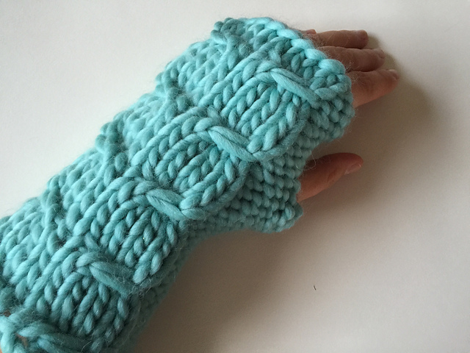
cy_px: 176
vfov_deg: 48.2
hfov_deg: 61.7
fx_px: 394
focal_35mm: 29
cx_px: 235
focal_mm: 4.15
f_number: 2.2
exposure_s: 1/15
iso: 80
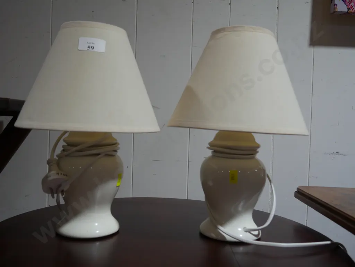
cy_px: 134
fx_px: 349
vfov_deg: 41.8
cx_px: 178
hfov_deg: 53.9
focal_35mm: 34
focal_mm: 17
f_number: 4
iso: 200
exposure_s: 1/100
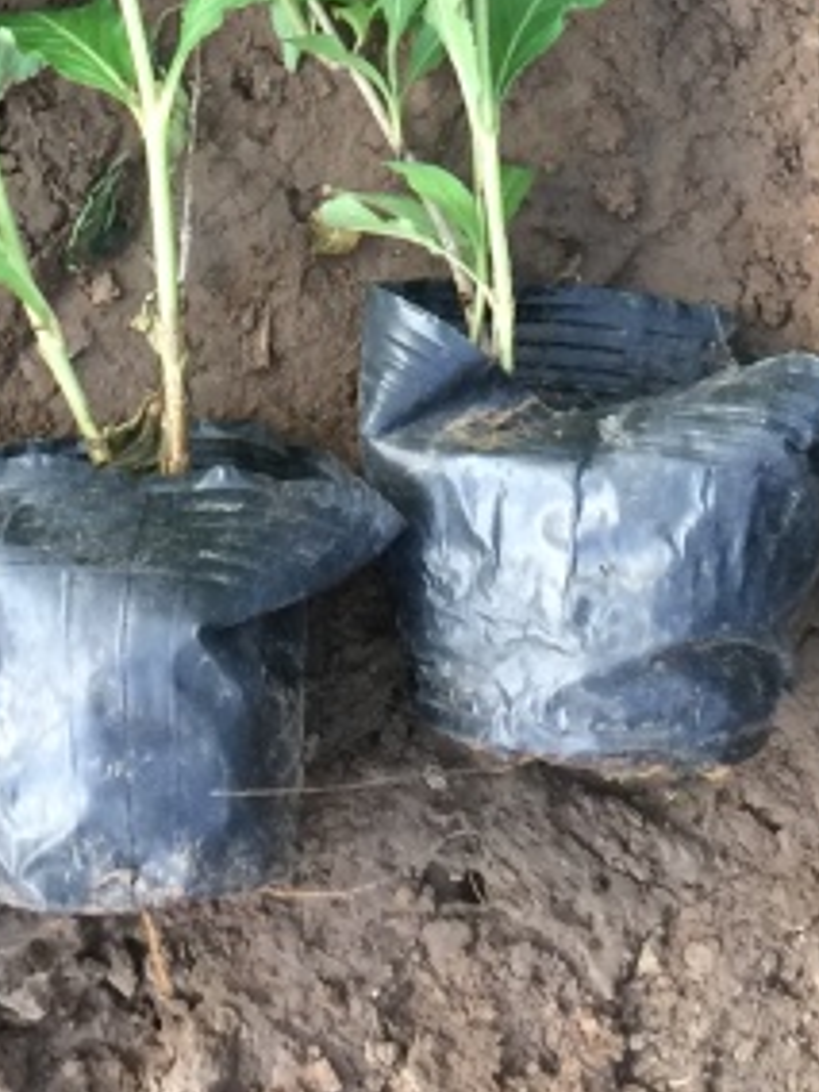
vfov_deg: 16.7
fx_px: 3439
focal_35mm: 109
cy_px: -448
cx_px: 377
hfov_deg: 13.6
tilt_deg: -80.3
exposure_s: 1/17
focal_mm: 4.15
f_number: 2.2
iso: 40
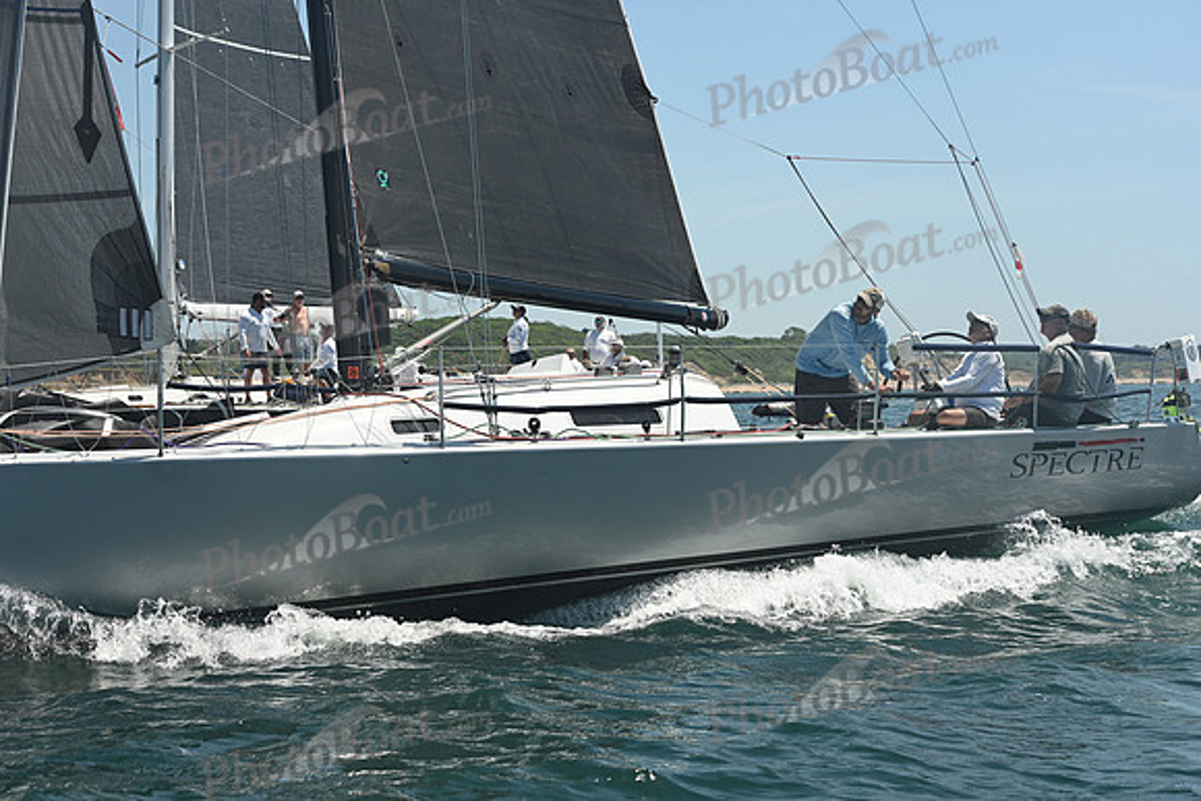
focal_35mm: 75
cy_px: 400
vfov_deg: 18.2
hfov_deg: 27.0
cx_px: 600
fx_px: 2503
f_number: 9
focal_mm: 75
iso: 320
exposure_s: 1/1000
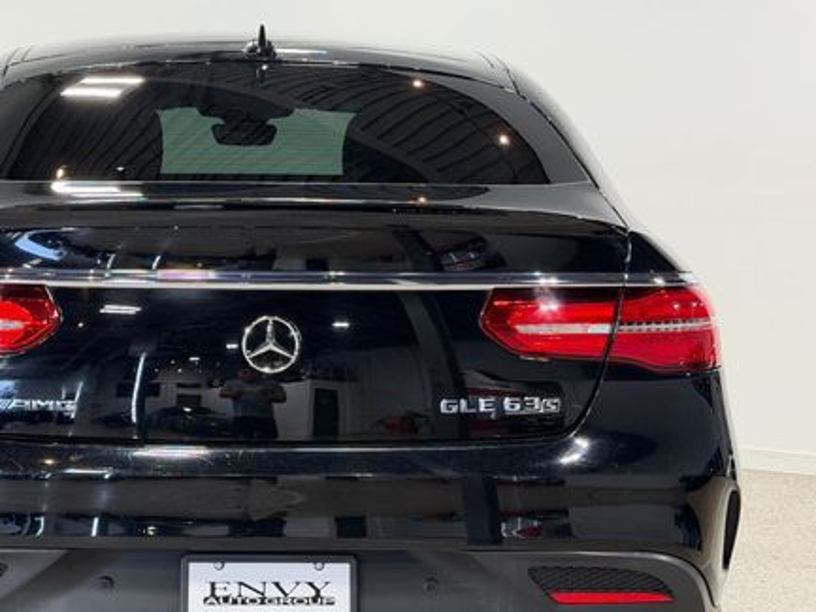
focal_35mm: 71
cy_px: 390
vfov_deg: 20.7
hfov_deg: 27.2
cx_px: 256
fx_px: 1674
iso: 80
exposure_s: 1/120
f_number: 1.78
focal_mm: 6.76
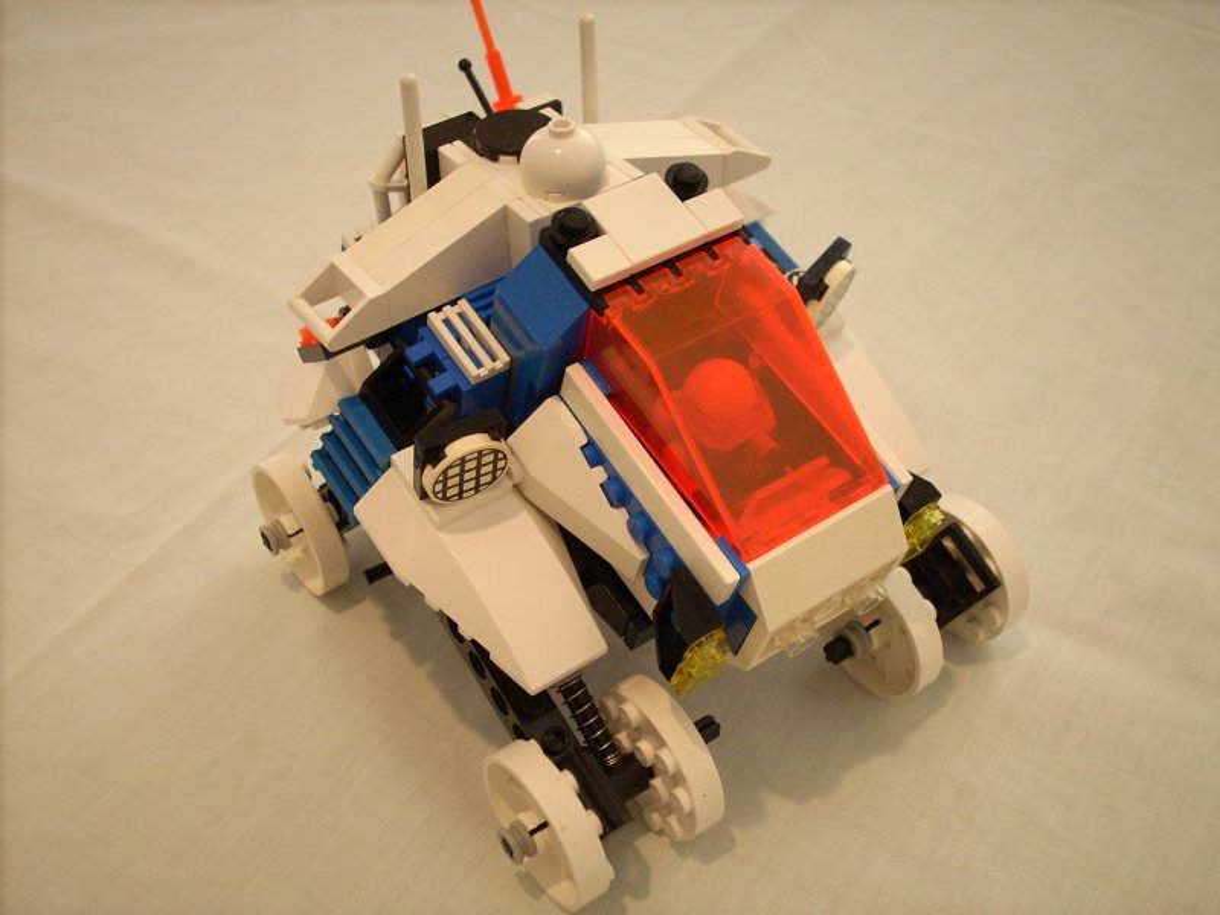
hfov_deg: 50.1
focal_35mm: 37
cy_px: 458
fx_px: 1304
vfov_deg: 38.7
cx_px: 610
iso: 200
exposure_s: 1/22.1
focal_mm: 6.2
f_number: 2.8
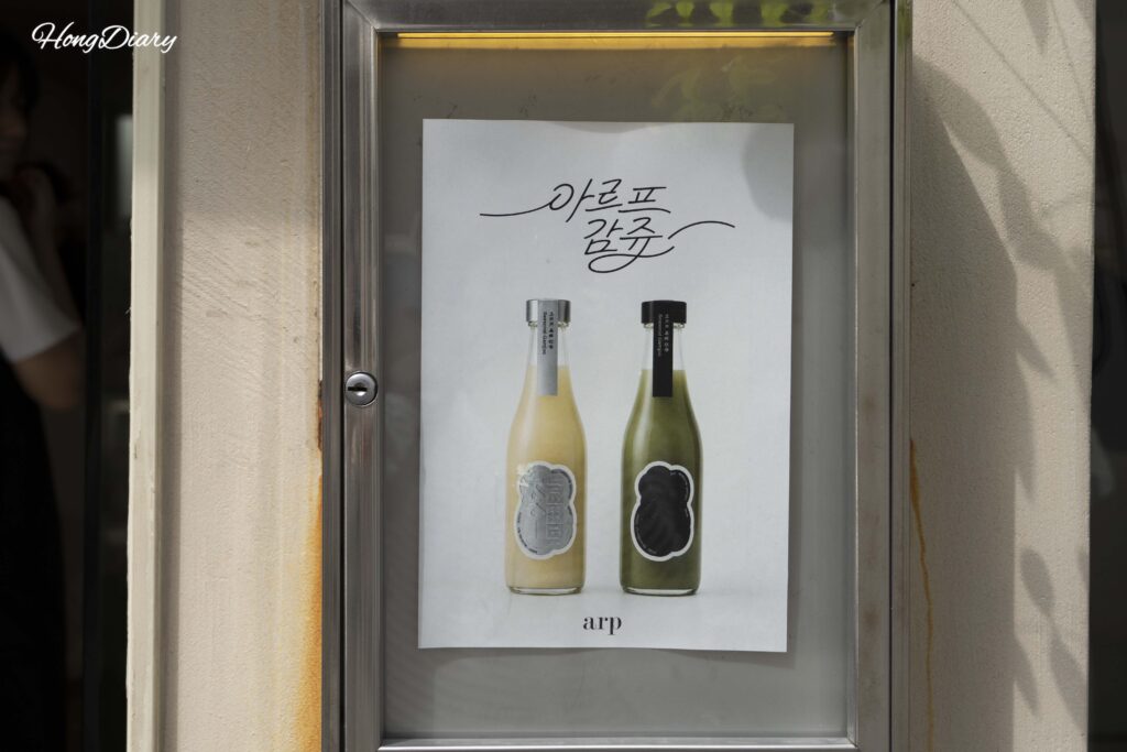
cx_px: 564
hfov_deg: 41.9
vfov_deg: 28.7
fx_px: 1471
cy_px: 376
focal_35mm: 47
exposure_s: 1/200
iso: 100
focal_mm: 47
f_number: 6.3
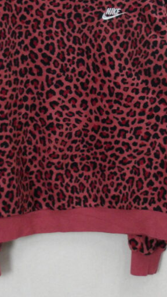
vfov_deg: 43.3
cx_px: 66
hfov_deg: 25.9
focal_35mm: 46
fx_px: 362
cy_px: 79
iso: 617
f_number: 3
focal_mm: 4.9
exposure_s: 1/60
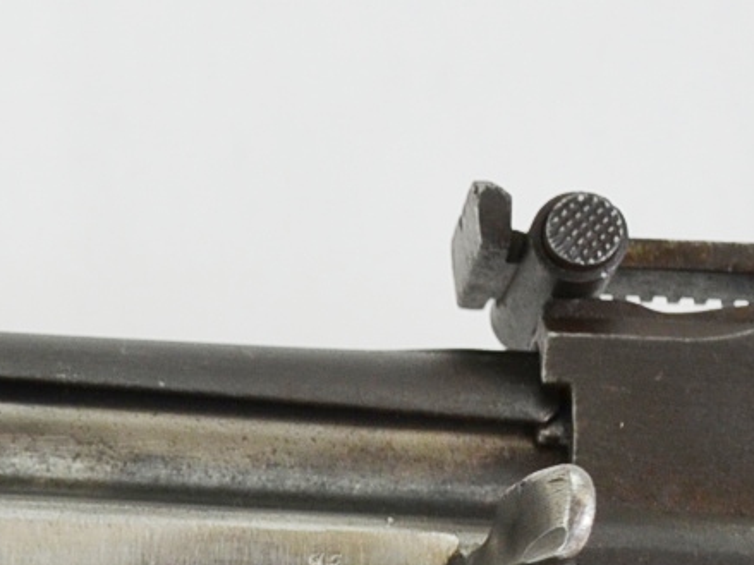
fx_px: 8449
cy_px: 996
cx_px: -1139
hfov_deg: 5.0
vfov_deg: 3.8
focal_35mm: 388
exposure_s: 1/100
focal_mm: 48
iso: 400
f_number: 5
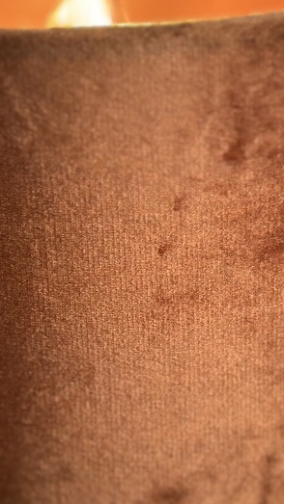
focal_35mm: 120
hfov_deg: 10.0
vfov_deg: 17.9
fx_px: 1607
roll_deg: -0.2
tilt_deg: -22.3
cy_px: 264
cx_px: 23
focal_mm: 6.86
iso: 64
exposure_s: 1/151
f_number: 1.78
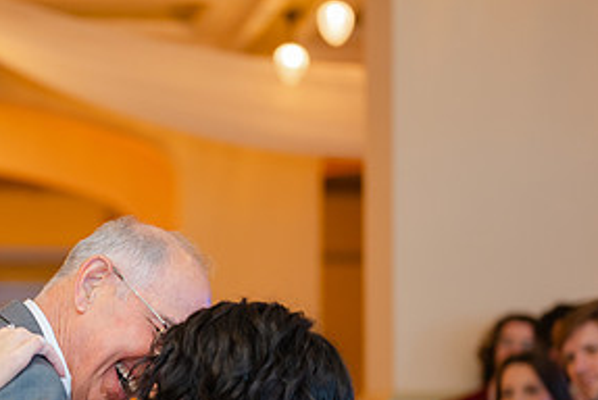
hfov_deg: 19.8
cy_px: 368
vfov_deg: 13.5
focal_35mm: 101
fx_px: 1679
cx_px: 65
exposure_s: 1/125
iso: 320
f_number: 1.8
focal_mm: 50
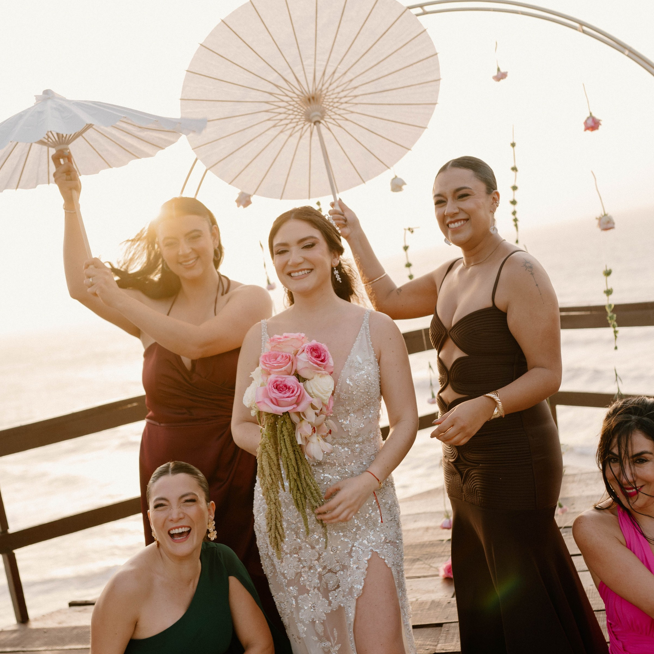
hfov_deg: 33.4
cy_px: 398
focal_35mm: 51
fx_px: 1090
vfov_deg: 33.3
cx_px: 338
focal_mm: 35
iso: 100
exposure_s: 1/200
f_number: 2.8
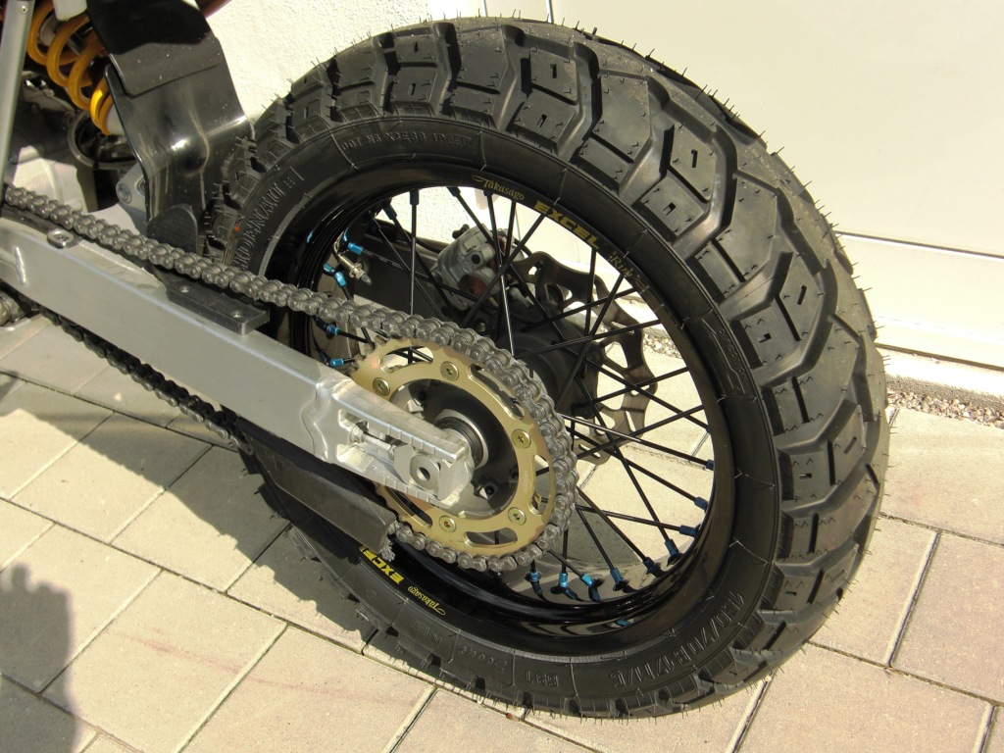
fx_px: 1131
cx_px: 502
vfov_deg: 36.8
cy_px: 376
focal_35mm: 39
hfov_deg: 47.9
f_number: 3
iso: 50
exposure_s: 1/640
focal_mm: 6.9
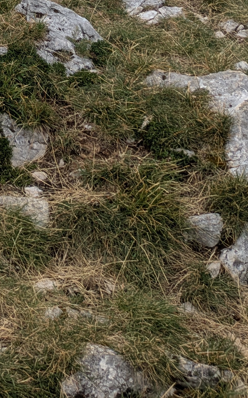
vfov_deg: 23.0
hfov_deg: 16.1
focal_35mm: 78
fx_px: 844
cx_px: -51
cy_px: -143
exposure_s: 1/411
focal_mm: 5.43
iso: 40
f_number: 1.89
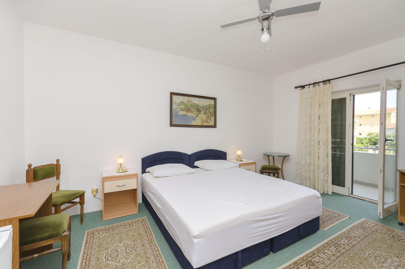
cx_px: 202
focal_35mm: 15
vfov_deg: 77.1
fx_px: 168
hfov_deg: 100.5
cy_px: 134
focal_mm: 10
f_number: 9
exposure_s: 1/80
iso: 250
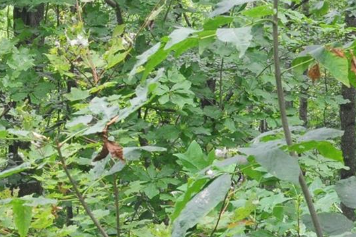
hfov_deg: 2.7
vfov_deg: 1.8
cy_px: -9
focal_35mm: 759
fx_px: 7509
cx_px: -114
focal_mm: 200
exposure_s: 1/30
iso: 2000
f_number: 32
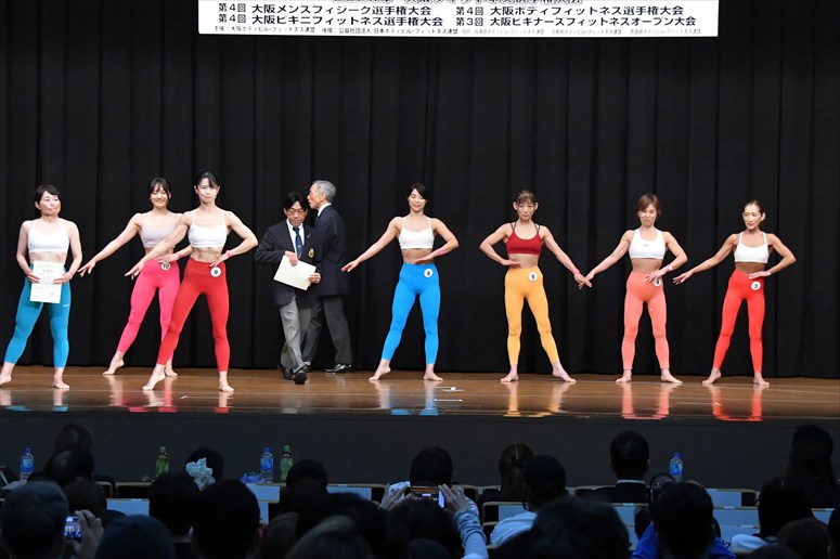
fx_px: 2519
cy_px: 280
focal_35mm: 108
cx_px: 420
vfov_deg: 12.7
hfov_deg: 18.9
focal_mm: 72
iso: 8000
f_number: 5.6
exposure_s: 1/400
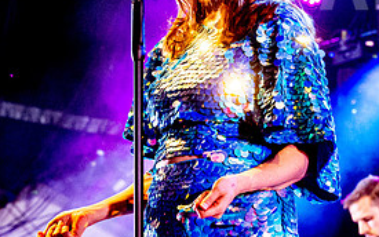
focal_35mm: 159
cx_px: 132
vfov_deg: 8.3
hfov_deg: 13.1
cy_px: 146
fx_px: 1643
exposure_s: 1/800
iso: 8000
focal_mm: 70
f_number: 4.5
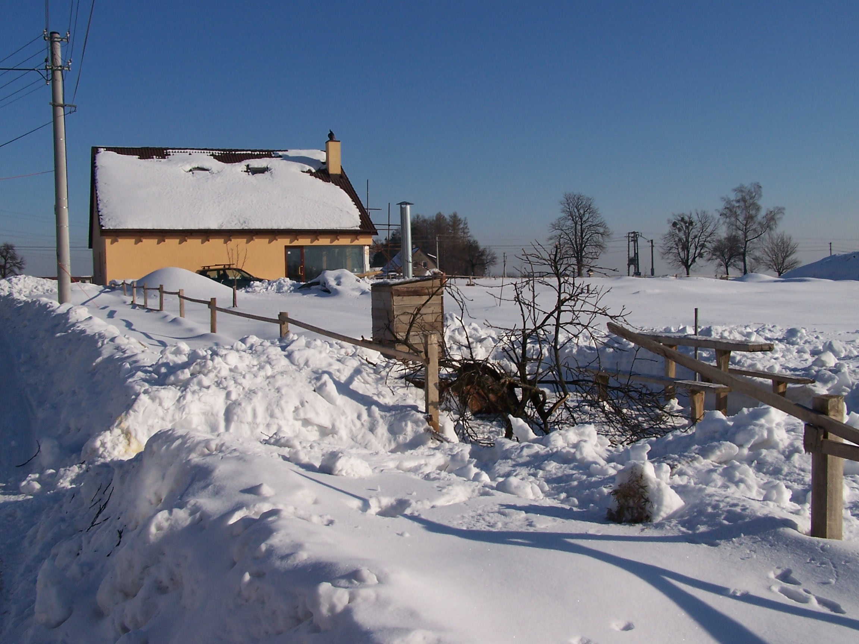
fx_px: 943
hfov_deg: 49.0
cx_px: 430
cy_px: 322
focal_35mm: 38
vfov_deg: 37.7
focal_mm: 6.3
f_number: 5.6
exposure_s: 1/750
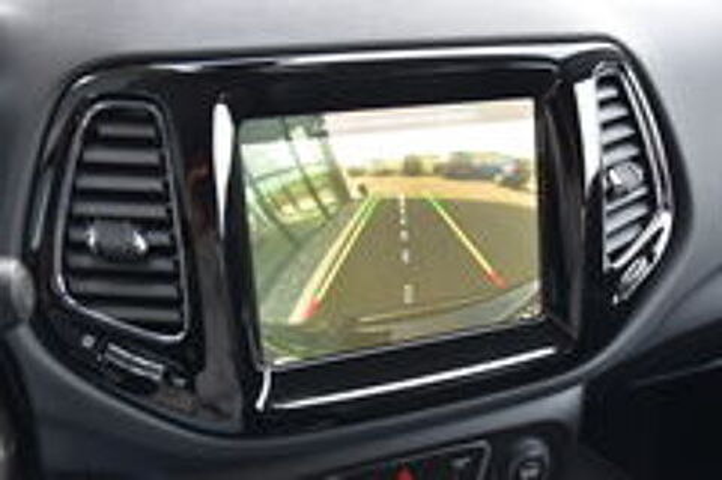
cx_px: 361
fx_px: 721
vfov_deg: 36.8
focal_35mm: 36
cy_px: 240
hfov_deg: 53.2
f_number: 4
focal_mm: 24
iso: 400
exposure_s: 1/60
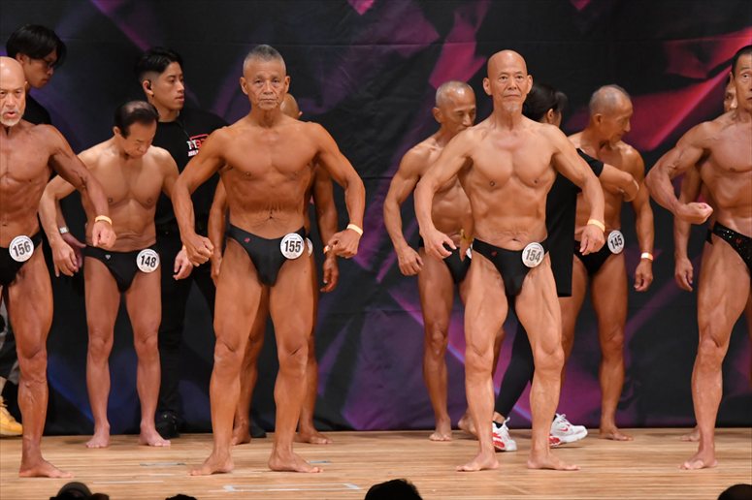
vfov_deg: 4.8
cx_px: 376
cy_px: 250
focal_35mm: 285
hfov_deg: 7.2
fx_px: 5951
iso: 5000
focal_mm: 190
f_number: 5.6
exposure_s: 1/400
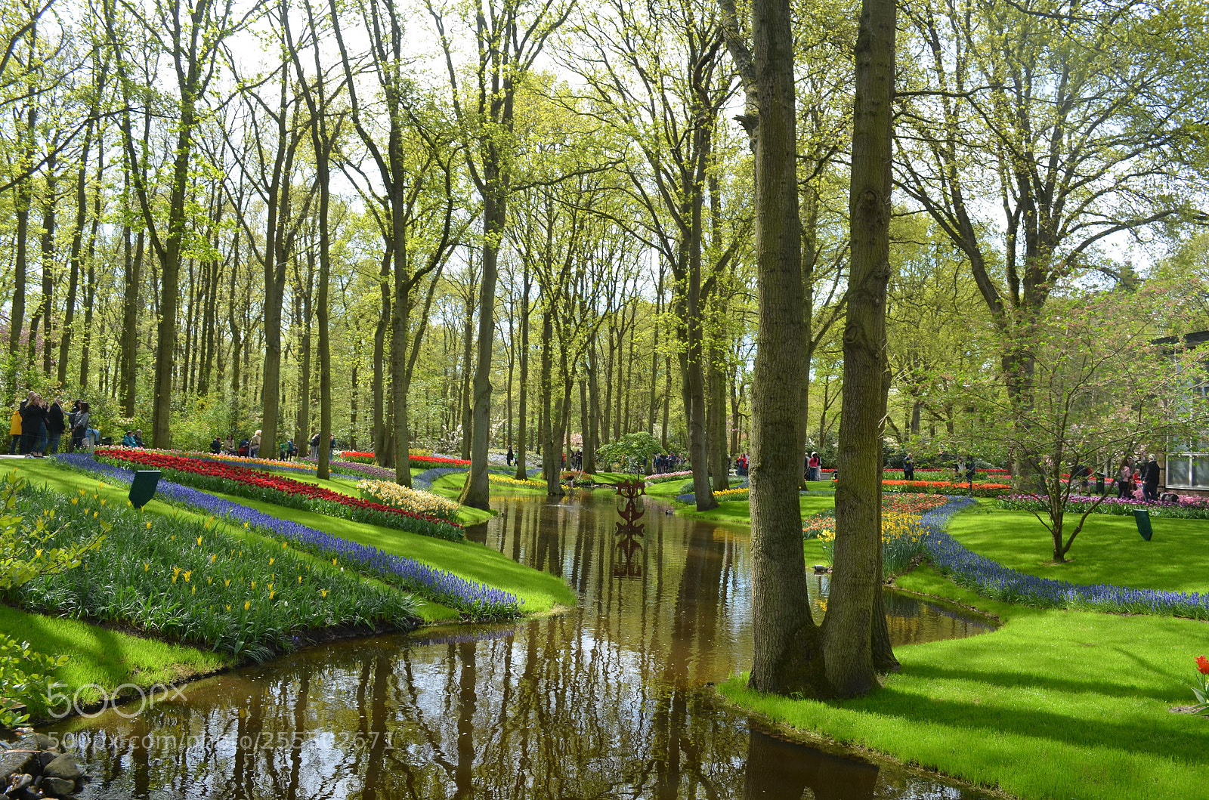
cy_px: 400
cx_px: 604
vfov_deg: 47.7
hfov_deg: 67.5
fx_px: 905
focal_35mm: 27
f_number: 8
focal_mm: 18
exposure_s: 1/250
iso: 200
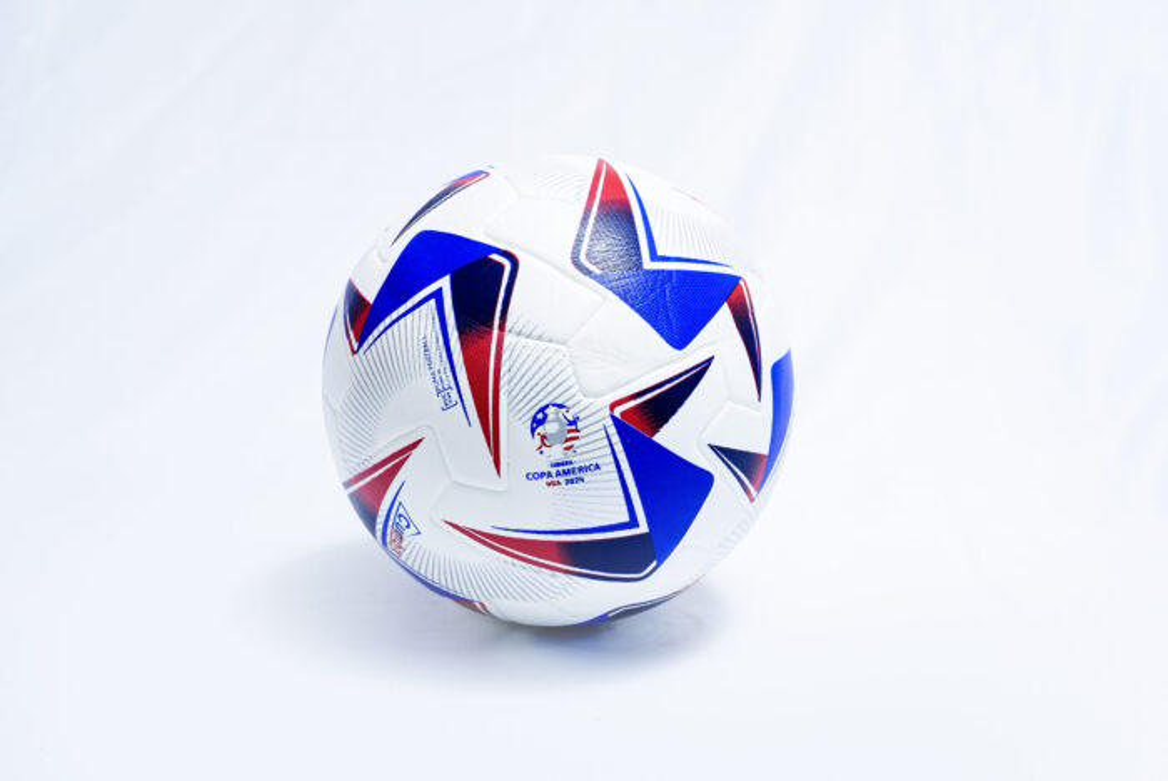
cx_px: 584
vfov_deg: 20.3
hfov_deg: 30.1
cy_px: 390
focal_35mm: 67
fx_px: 2176
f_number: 8
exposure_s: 1/160
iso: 3200
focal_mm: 67
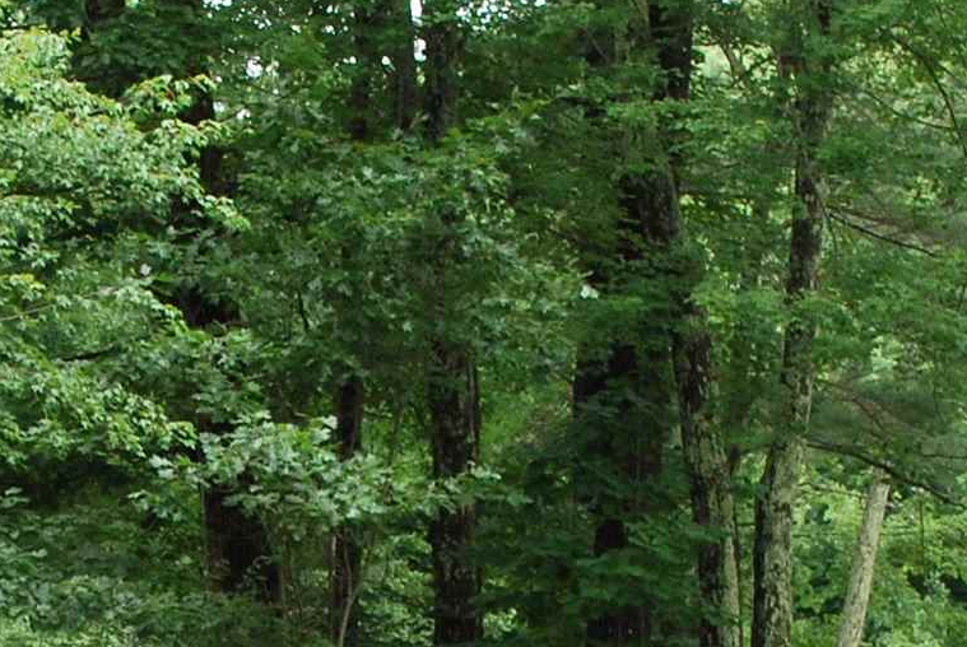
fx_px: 4572
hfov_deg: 12.0
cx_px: 78
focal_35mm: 170
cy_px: 1141
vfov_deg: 7.8
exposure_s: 1/60
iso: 200
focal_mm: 28
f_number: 8
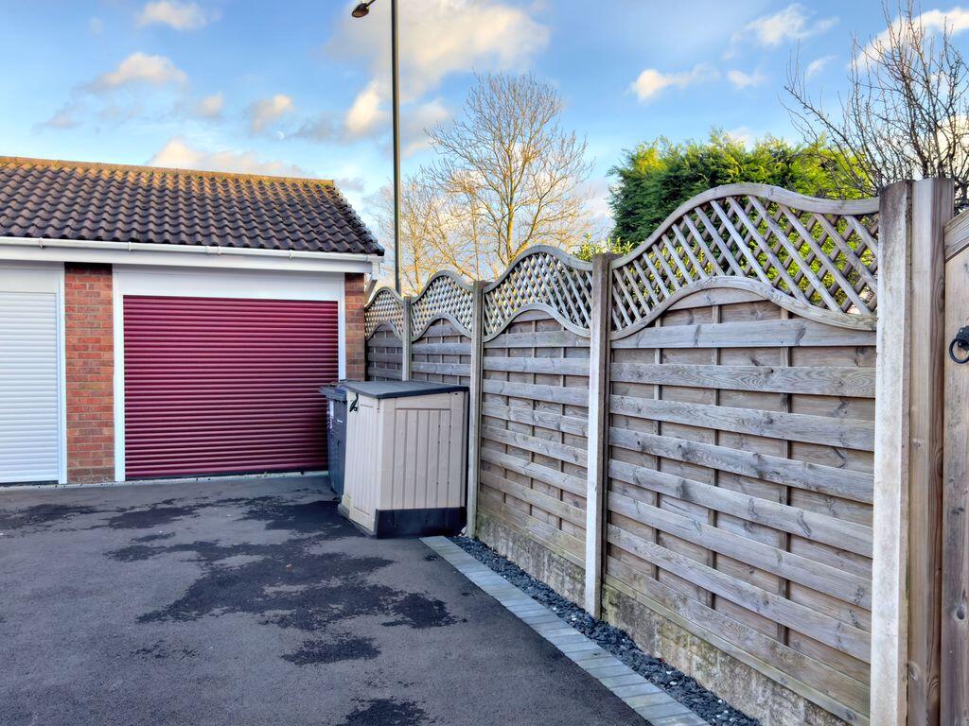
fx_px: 812
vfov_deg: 48.2
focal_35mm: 29
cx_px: 484
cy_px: 363
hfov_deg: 61.7
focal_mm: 6.86
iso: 100
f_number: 1.78
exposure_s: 1/1524
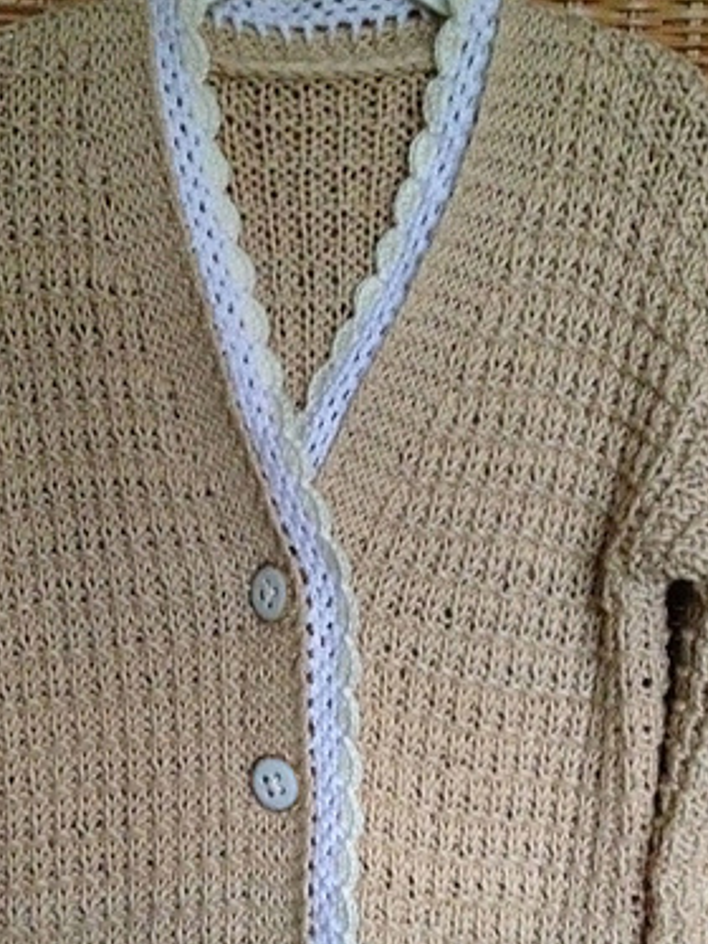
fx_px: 1635
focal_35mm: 60
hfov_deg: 24.4
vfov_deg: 31.7
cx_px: 316
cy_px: 678
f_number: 2.4
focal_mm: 4.28
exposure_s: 1/15
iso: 800
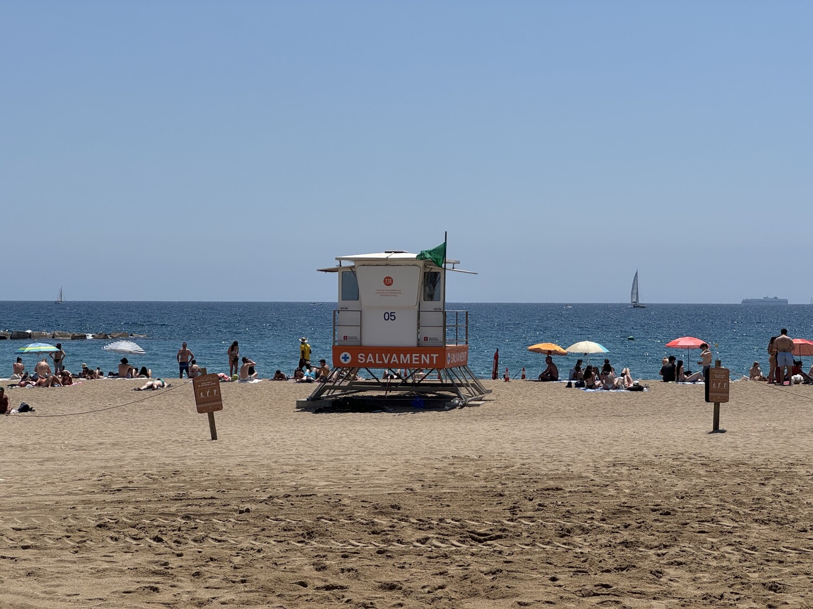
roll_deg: +0.3
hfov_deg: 25.3
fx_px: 1808
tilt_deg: +0.1
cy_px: 304
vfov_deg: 19.1
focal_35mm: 77
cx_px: 406
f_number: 2.8
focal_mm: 9
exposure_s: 1/1783
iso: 25
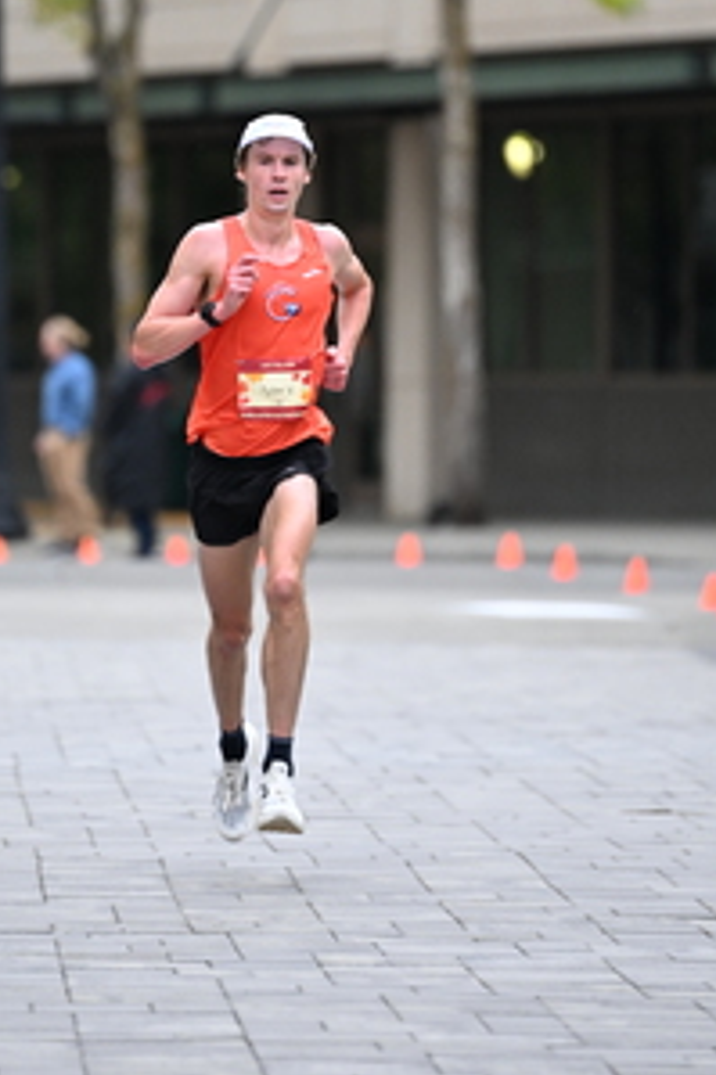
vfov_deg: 5.6
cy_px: 255
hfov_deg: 3.7
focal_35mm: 368
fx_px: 10991
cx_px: 300
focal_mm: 200
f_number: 2.8
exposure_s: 1/800
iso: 1600
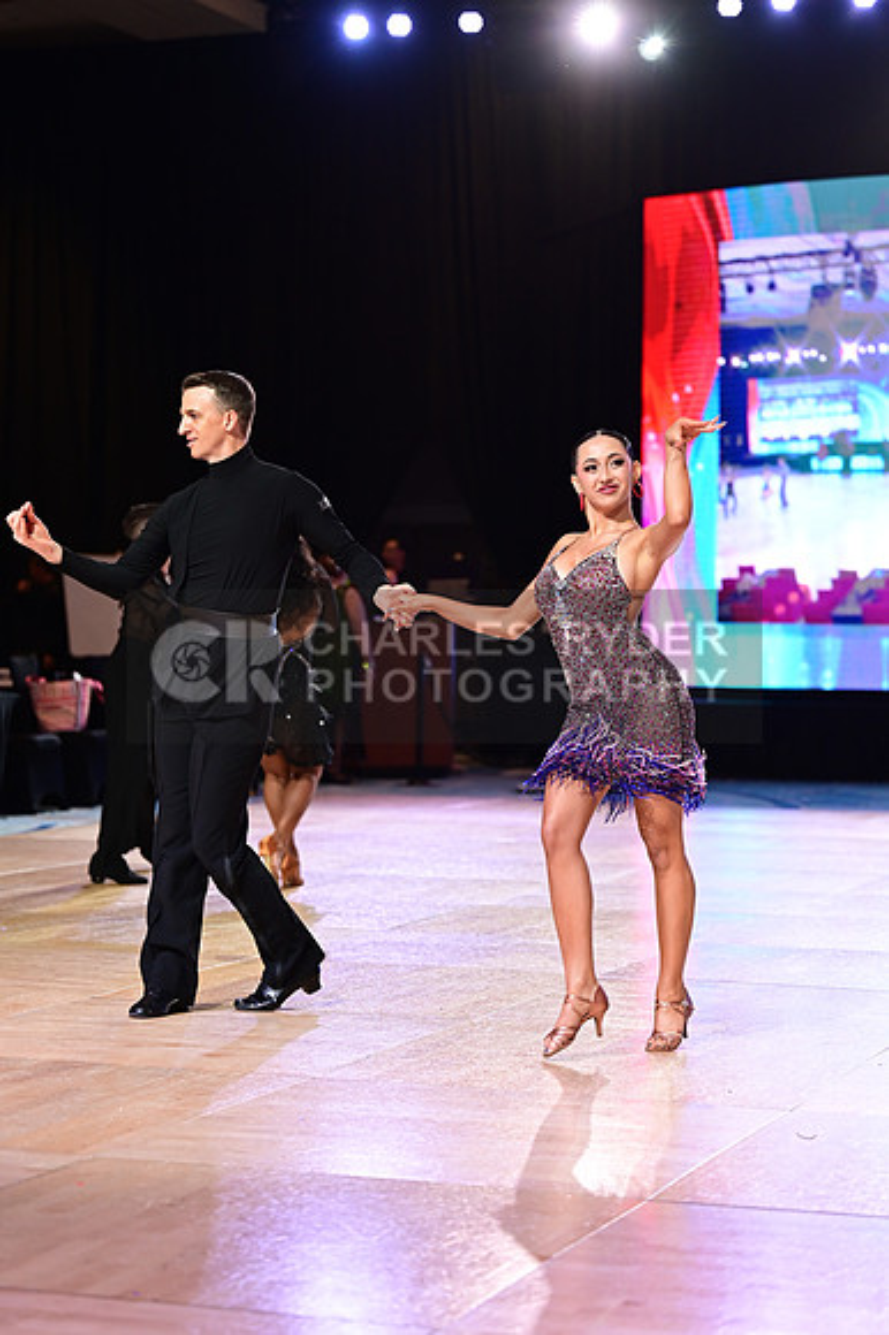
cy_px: 668
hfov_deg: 16.8
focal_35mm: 81
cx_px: 444
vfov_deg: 25.1
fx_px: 3004
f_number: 2.8
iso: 1600
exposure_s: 1/400
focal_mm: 81
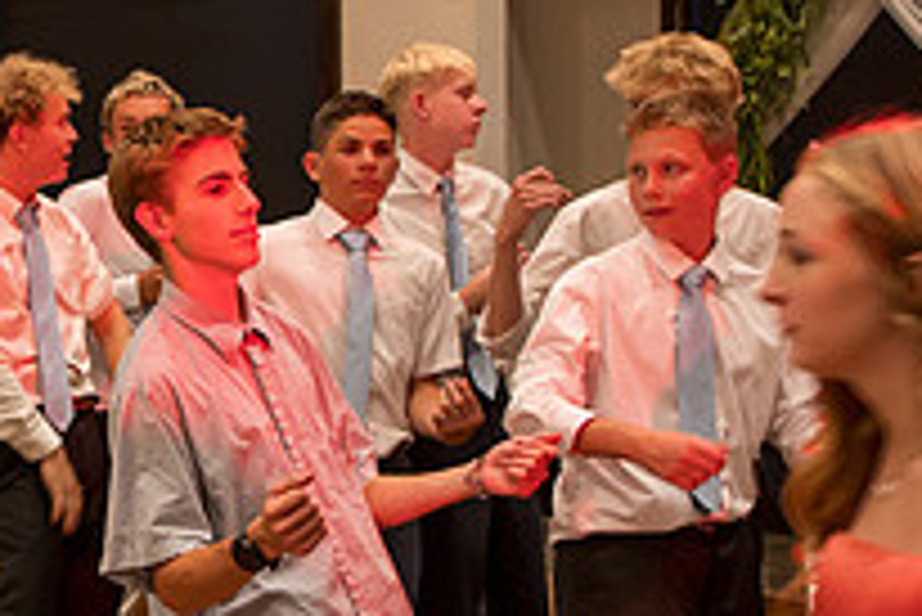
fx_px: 1948
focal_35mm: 76
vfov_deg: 17.9
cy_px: 393
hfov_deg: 25.1
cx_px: -36
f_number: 2.8
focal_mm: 24
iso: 3200
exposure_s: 1/100
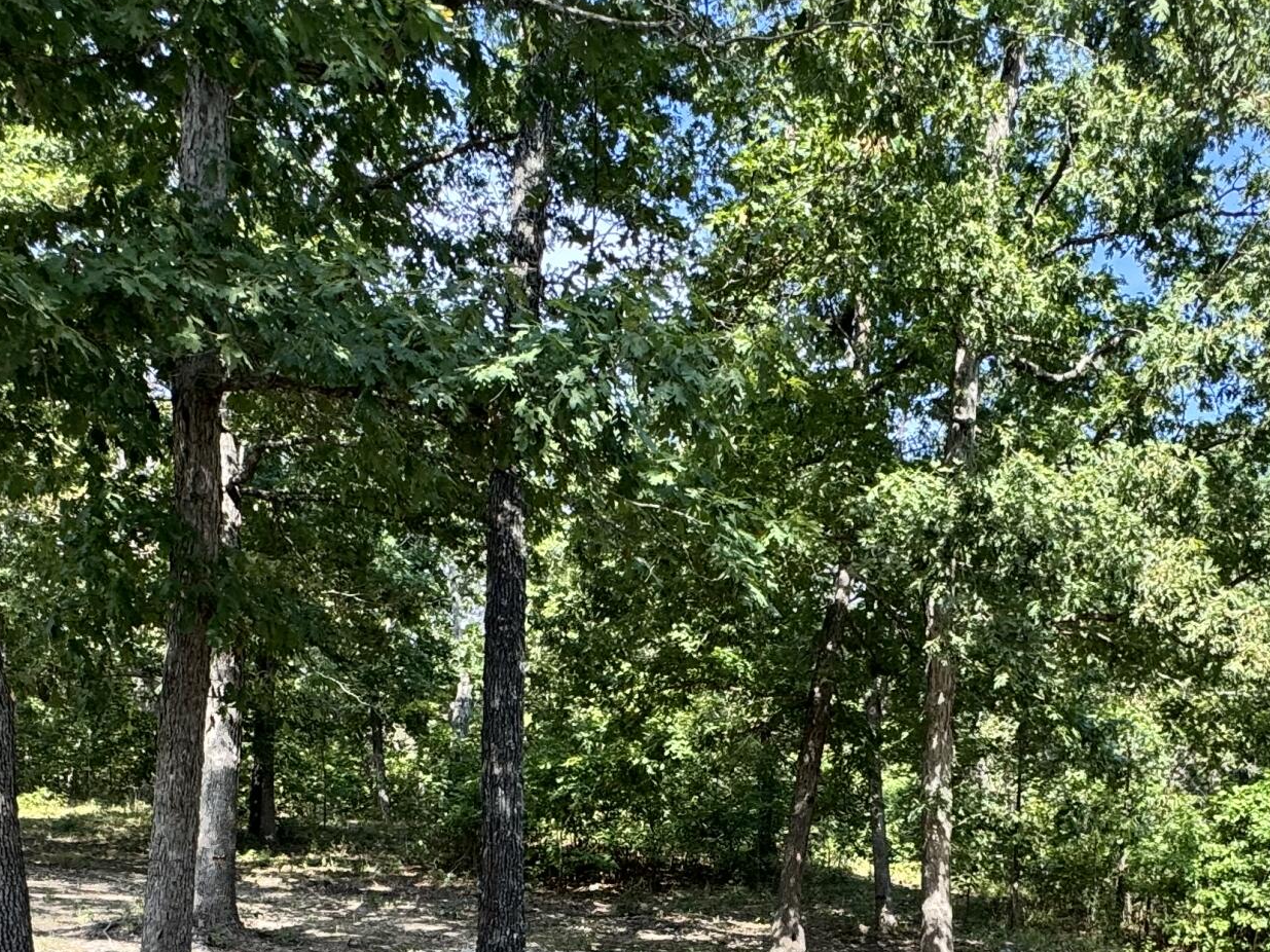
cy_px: 980
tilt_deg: -5.1
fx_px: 1247
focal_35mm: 34
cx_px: 731
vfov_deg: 36.9
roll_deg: +0.3
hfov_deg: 53.7
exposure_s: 1/311
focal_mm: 2.22
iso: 40
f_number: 2.2
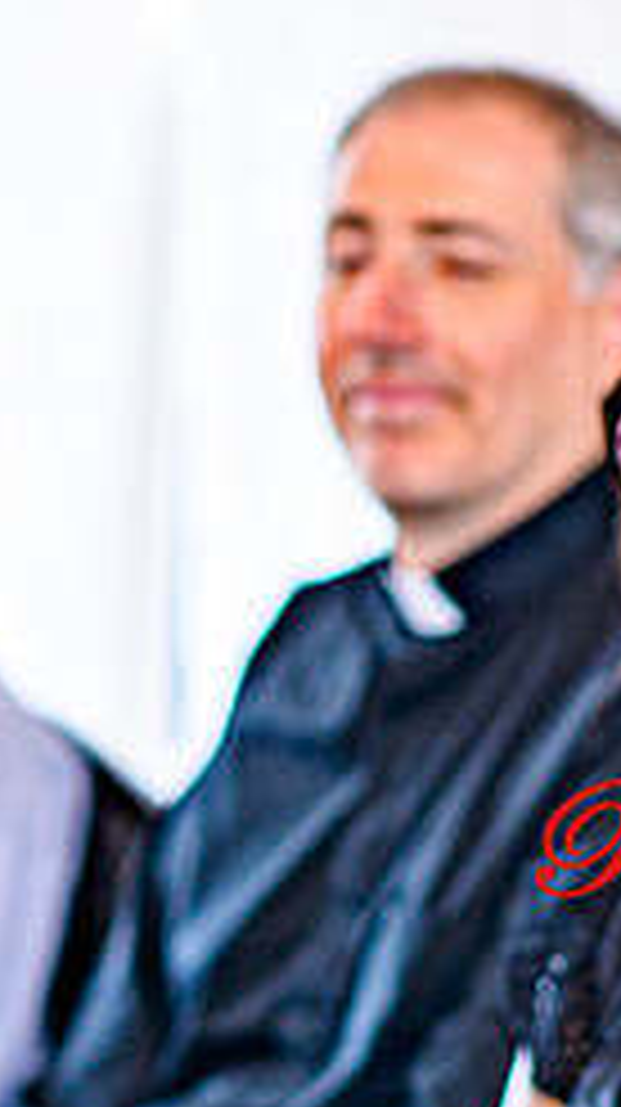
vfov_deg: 4.5
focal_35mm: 479
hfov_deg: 2.5
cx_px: 187
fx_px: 14051
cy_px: 487
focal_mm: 105
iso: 140
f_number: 1.8
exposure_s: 1/125
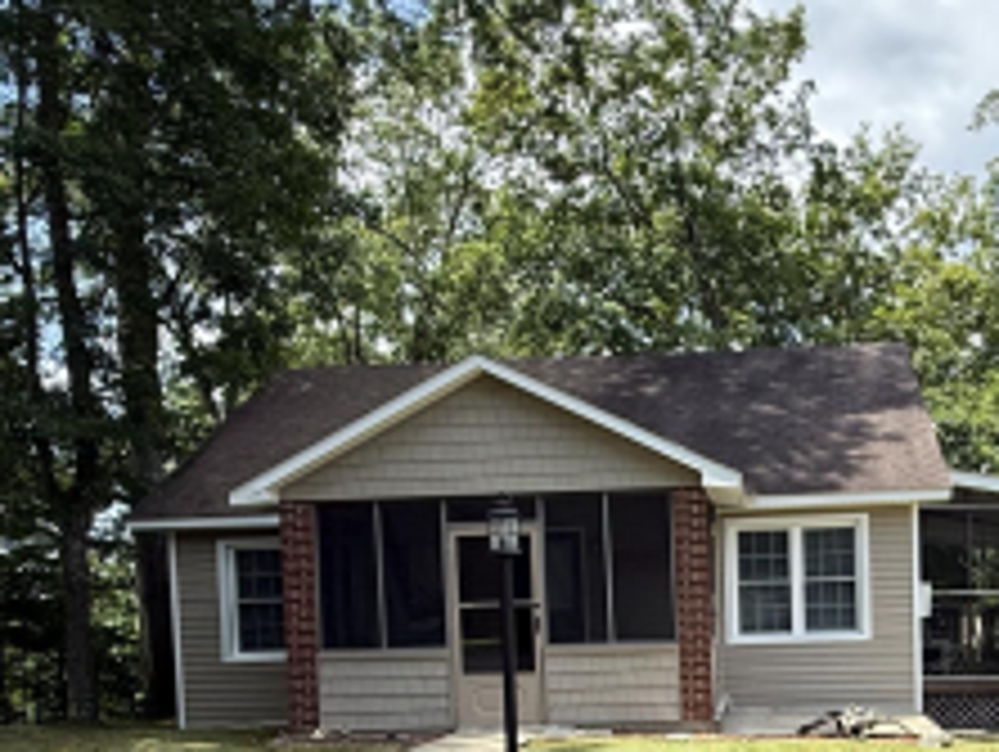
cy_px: 662
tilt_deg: -3.5
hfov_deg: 43.4
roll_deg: +1.9
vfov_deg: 32.8
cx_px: 745
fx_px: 1213
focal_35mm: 42
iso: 64
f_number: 2.2
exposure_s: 1/672
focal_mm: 2.22
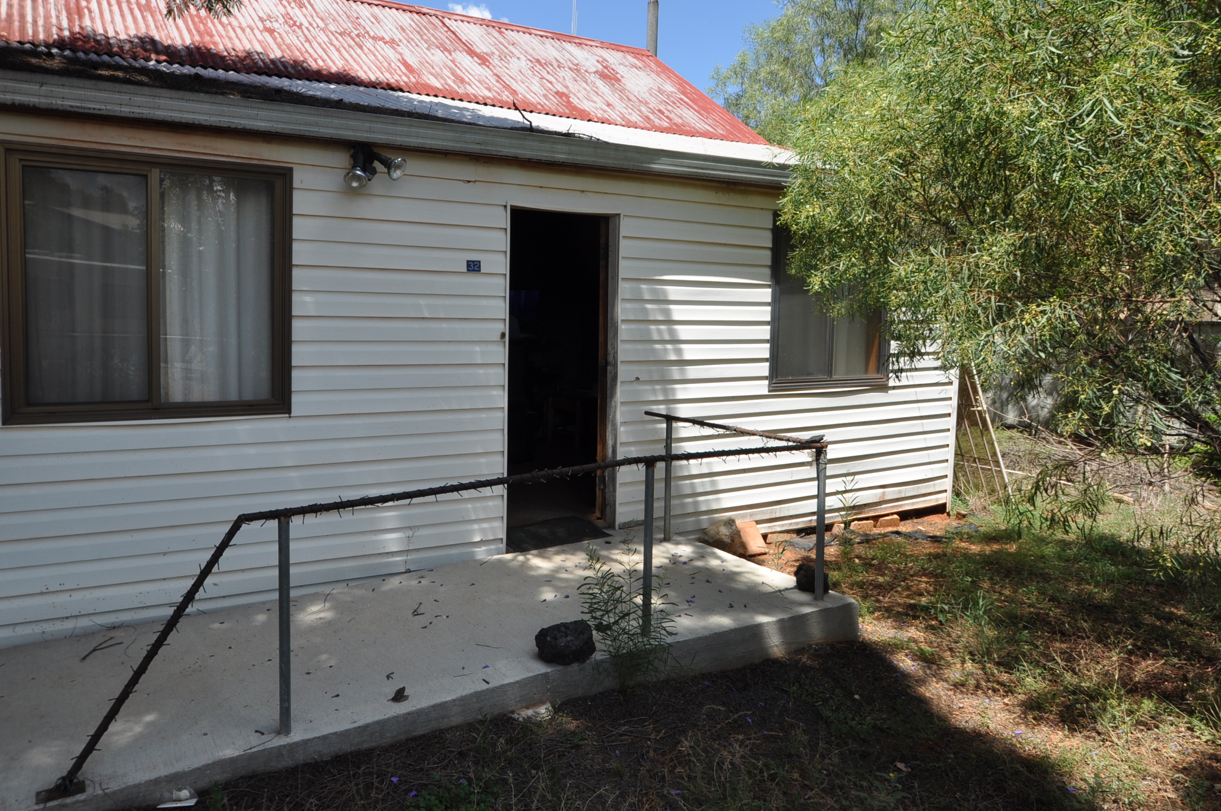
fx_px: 779
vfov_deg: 54.8
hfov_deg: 75.3
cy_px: 348
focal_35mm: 23
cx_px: 488
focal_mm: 12
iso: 200
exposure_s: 1/250
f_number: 8
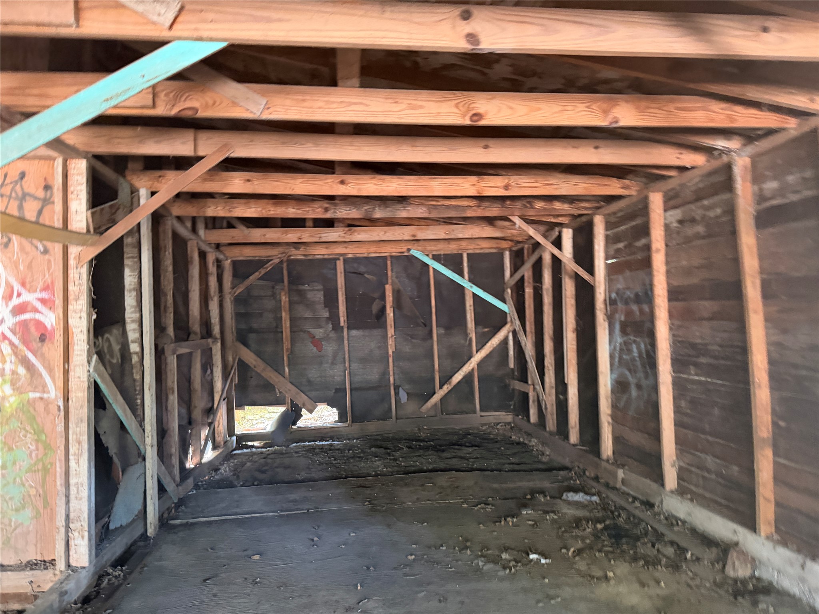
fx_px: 568
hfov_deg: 71.6
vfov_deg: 56.8
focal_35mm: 24
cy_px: 307
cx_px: 410
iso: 800
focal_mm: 6.76
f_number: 1.78
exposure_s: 1/46
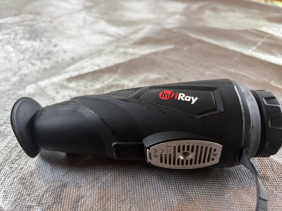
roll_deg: +3.5
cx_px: 141
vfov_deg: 53.1
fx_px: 212
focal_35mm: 26
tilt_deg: -40.9
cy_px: 106
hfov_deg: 67.3
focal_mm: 5.96
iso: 125
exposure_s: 1/115
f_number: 1.6
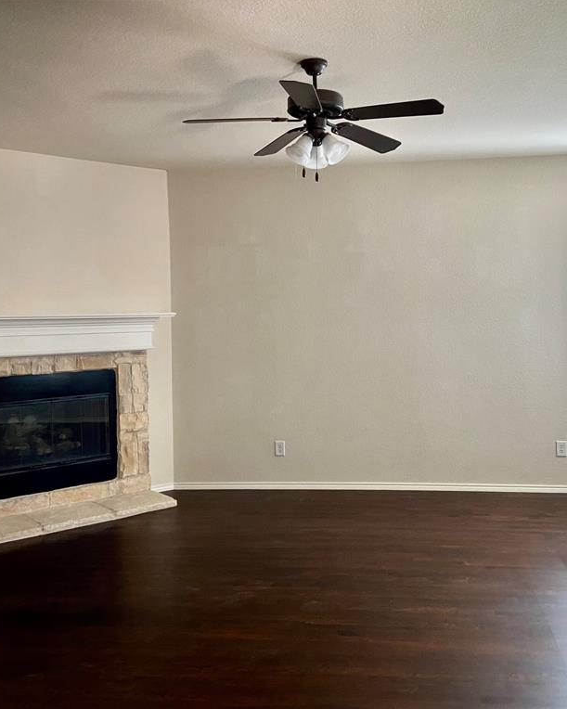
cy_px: 354
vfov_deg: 52.8
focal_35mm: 34
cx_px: 329
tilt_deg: -2.1
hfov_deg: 43.2
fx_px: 713
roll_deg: +1.9
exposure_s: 1/60
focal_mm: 4.25
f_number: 1.8
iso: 200
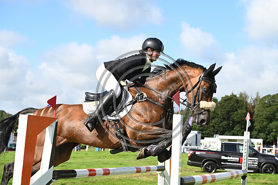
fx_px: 579
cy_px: 92
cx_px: 139
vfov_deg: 18.2
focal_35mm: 75
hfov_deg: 27.0
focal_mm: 75
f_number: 5.6
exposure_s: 1/800
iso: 280
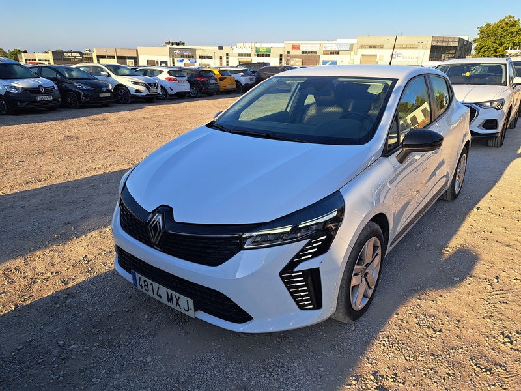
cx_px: 260
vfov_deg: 56.8
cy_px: 196
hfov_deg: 71.6
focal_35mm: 24
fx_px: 361
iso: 50
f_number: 1.8
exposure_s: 1/623
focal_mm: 5.23
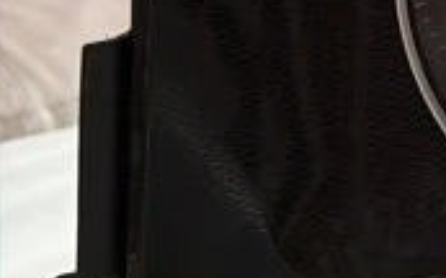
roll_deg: +0.9
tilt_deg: -3.7
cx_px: 964
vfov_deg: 8.6
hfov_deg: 12.2
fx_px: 1786
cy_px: -190
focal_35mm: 147
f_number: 1.78
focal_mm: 6.76
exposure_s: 1/194
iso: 100
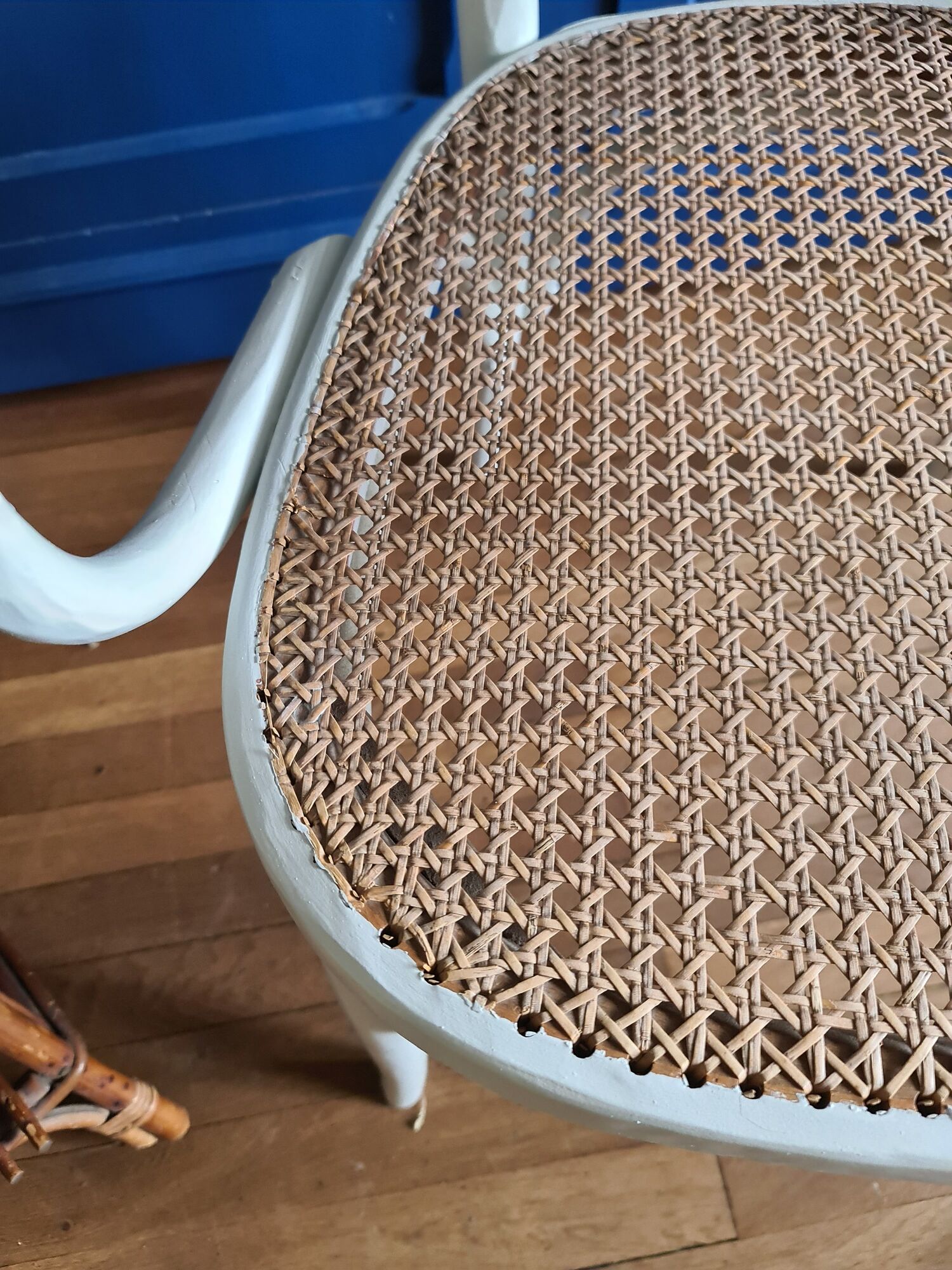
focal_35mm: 25
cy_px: 635
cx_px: 476
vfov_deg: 69.4
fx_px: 917
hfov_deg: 54.9
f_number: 1.8
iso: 640
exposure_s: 1/100
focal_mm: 7
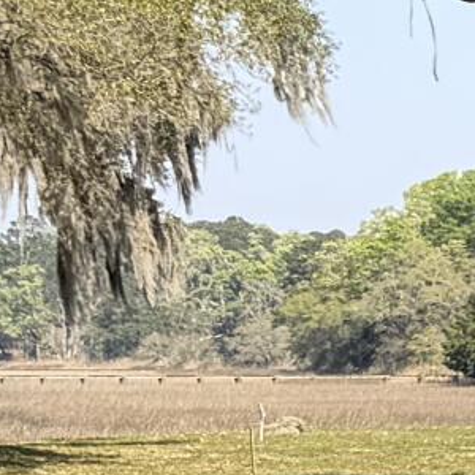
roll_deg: -0.1
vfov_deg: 8.2
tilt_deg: -0.3
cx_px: 2345
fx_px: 3291
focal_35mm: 212
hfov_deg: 5.9
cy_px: 412
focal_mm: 6.76
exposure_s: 1/2169
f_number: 1.78
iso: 80
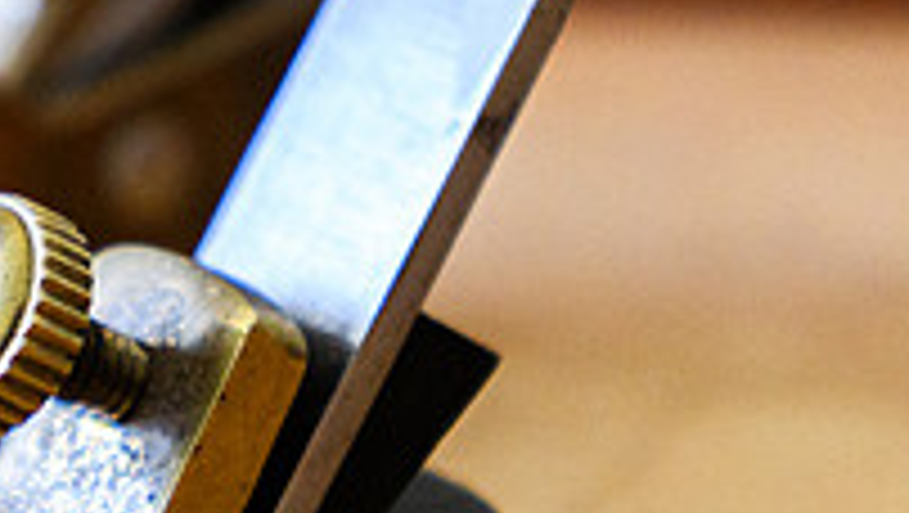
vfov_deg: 6.2
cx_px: 80
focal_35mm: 195
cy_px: 37
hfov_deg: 11.0
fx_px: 4704
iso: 800
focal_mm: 35
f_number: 3.5
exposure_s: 1/160
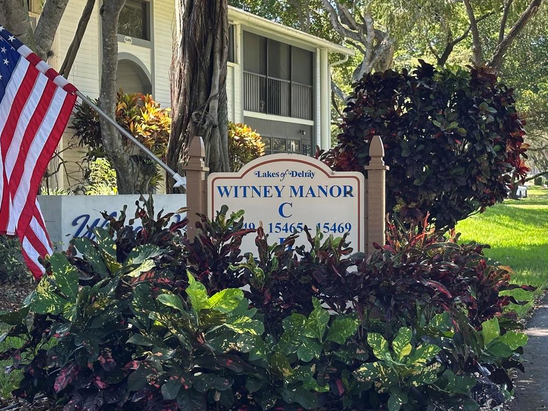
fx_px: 1203
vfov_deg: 19.4
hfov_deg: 25.6
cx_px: 326
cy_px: 210
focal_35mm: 76
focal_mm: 6.86
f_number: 1.78
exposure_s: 1/287
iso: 64
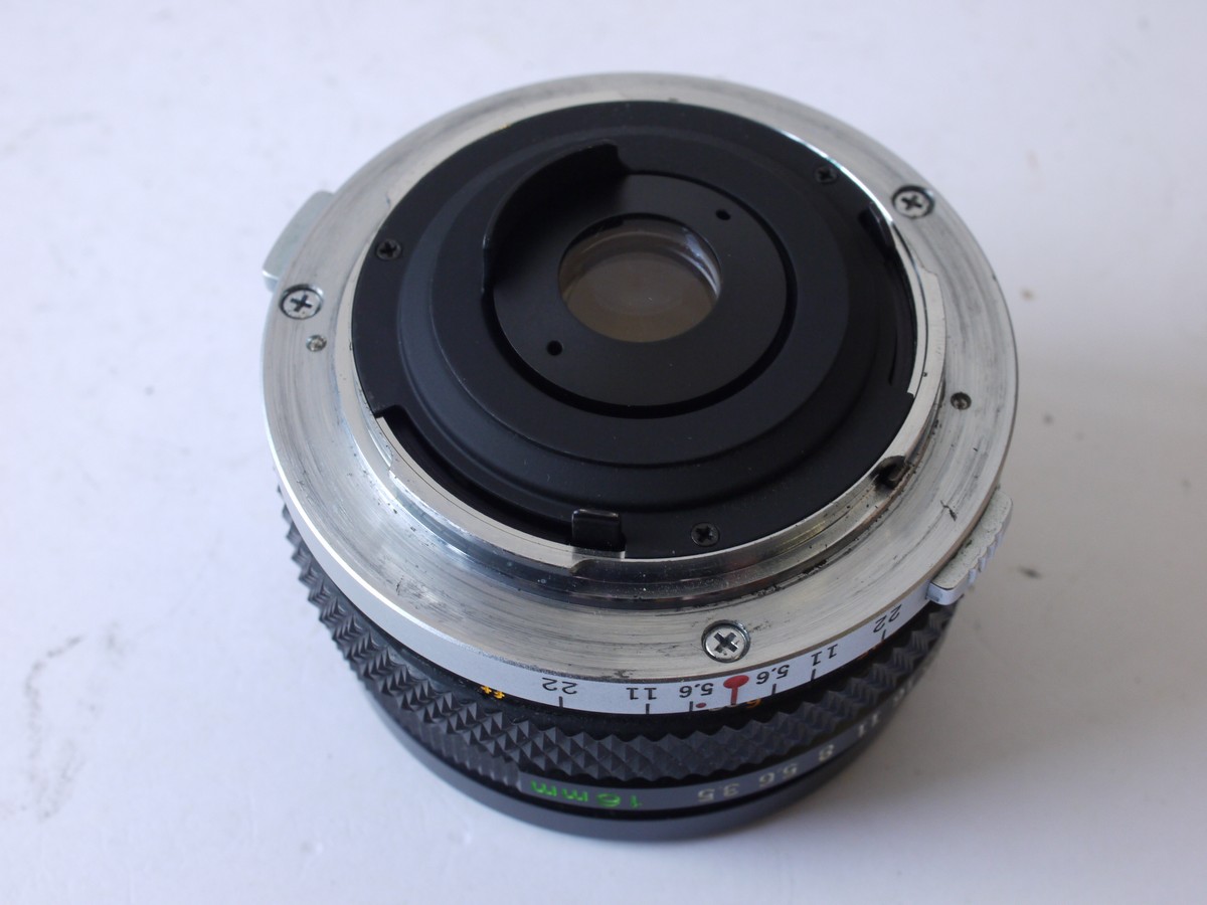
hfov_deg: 32.2
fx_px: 2092
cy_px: 452
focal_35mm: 60
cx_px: 604
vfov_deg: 24.4
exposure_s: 1/15
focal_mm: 30
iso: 400
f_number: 10
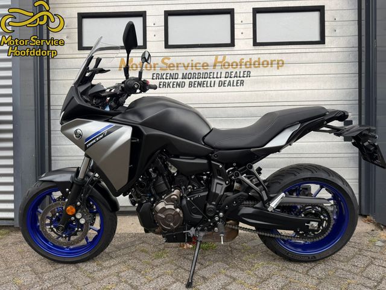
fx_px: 268
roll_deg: -0.8
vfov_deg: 56.8
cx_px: 193
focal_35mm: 24
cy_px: 145
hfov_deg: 71.6
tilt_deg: -1.2
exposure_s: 1/559
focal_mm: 6.76
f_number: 1.78
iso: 80
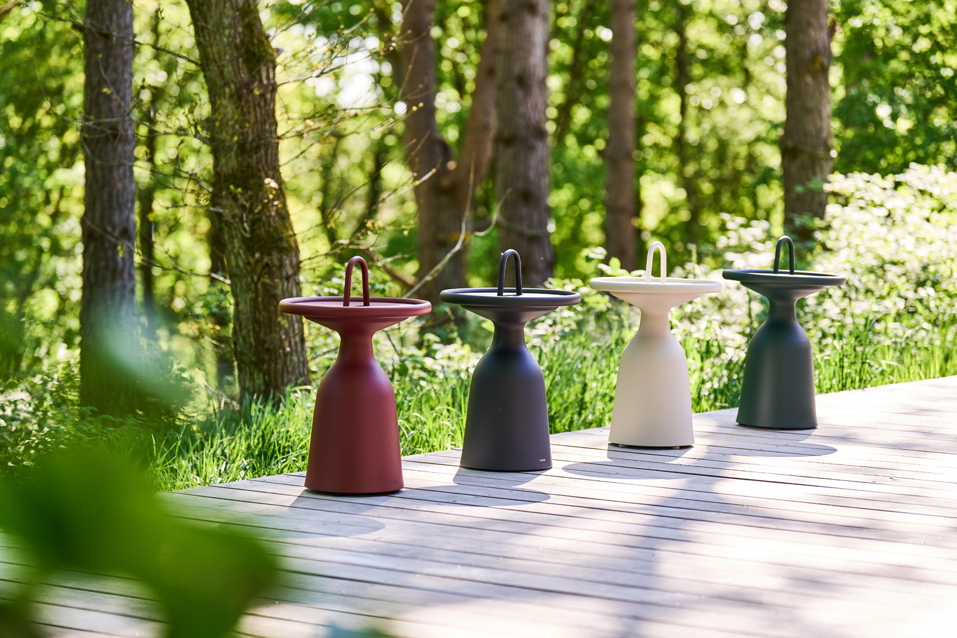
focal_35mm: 104
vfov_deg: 13.2
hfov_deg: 19.6
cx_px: 478
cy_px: 319
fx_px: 2764
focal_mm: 104
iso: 125
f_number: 2.8
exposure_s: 1/250
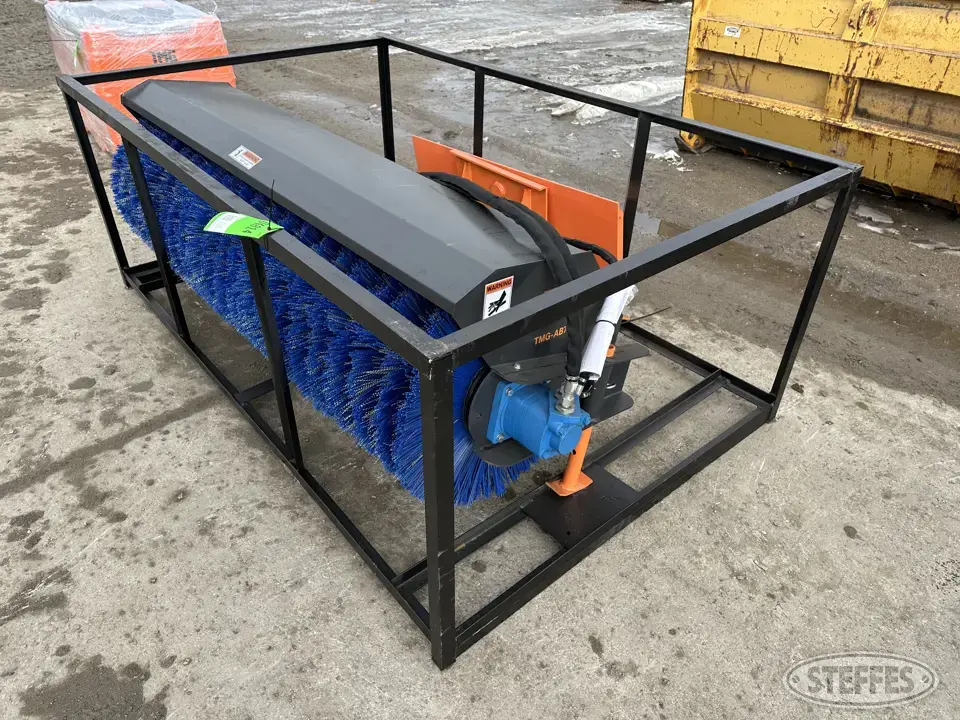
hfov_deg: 71.6
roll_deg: +0.8
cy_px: 360
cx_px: 480
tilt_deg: -34.1
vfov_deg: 56.8
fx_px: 666
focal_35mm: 24
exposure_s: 1/989
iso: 80
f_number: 1.78
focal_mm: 6.86
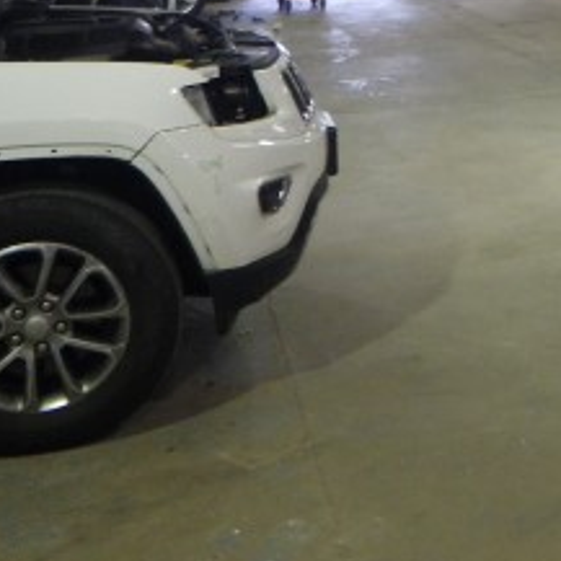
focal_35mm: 73
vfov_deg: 22.5
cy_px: -41
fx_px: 1338
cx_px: 690
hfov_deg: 21.8
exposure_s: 1/50
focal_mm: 5
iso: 250
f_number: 3.5
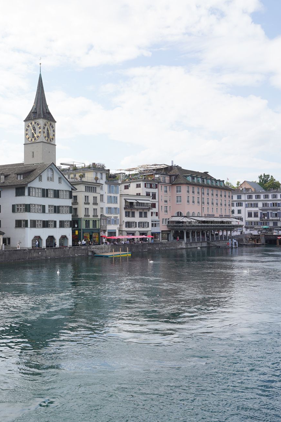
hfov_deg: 34.5
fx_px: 433
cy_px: 206
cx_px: 43
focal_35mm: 37
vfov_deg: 51.9
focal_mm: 24
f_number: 11
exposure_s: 1/100
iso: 100
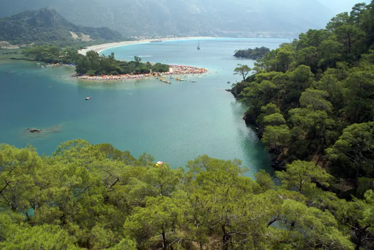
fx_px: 281
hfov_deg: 67.3
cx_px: 187
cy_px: 125
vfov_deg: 48.0
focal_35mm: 27
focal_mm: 18
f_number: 10
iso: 100
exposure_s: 1/250
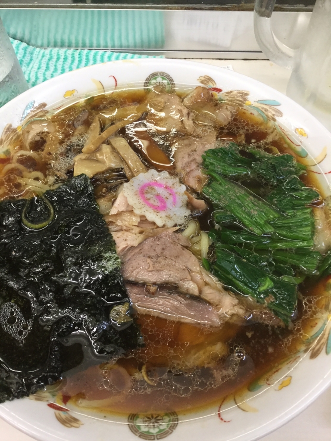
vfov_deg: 58.4
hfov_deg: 45.4
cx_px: 166
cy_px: 220
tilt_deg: -61.5
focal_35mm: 31
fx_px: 395
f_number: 2.4
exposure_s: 1/30
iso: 80
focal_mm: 3.3
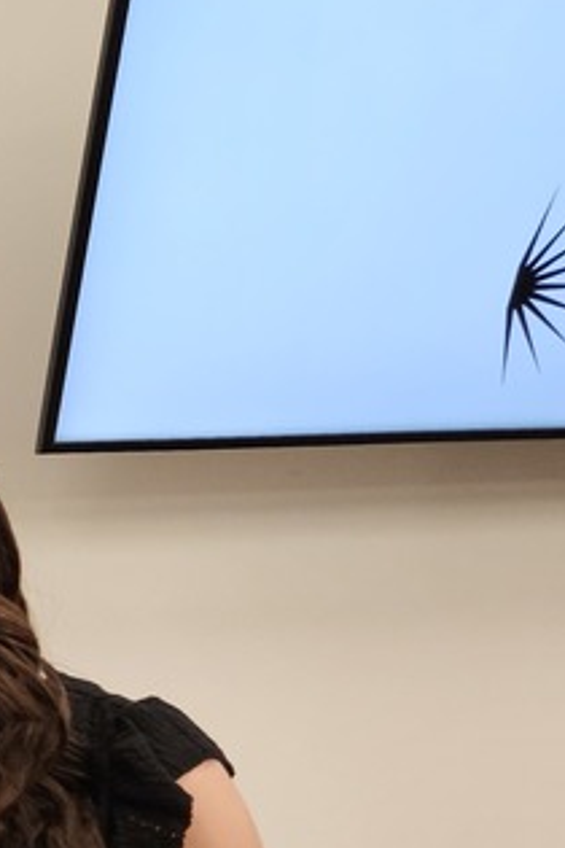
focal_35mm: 76
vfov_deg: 26.0
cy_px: 716
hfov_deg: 13.8
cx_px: -716
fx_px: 1789
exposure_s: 1/120
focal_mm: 5.4
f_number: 1.8
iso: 400
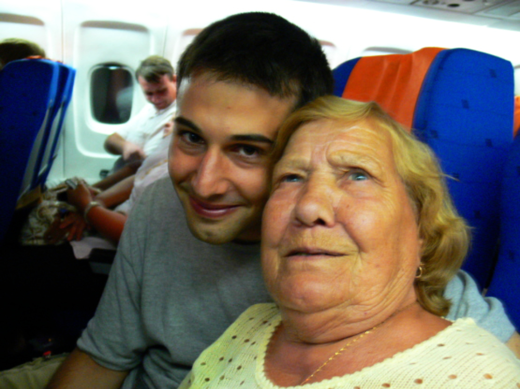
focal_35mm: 35
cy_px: 194
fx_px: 526
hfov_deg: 52.6
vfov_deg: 40.7
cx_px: 260
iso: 200
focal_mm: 7.4
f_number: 2.8
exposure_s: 1/5
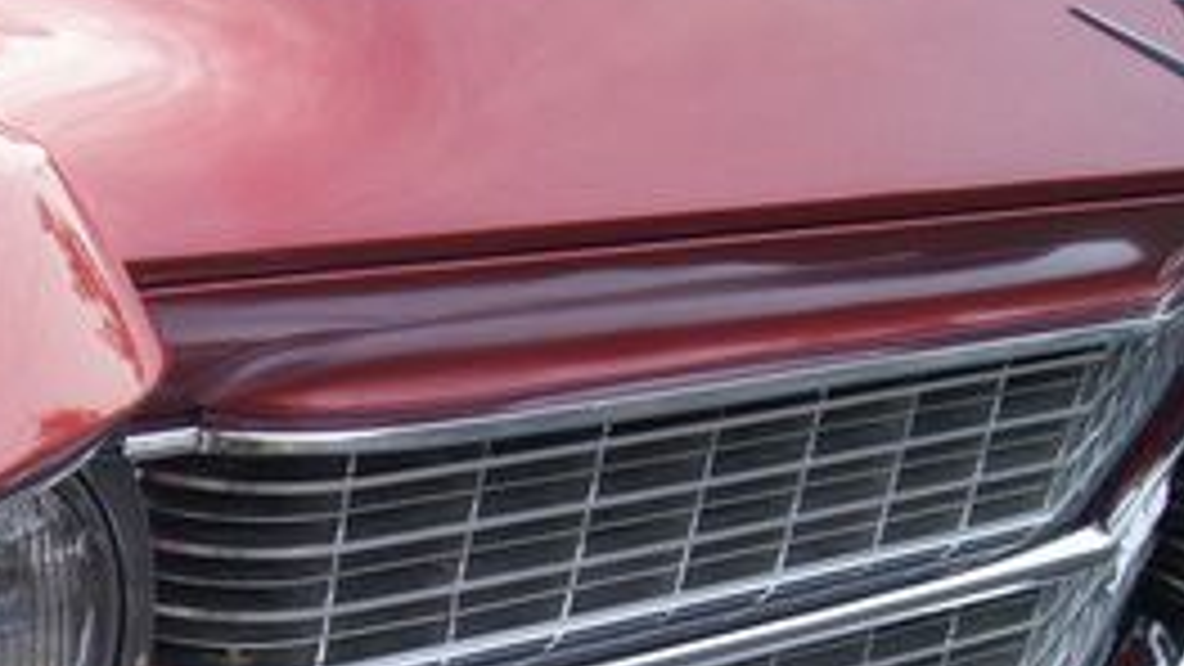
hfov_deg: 28.5
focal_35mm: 69
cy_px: 896
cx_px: -32
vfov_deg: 16.4
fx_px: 2166
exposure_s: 1/60
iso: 100
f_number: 8
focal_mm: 18
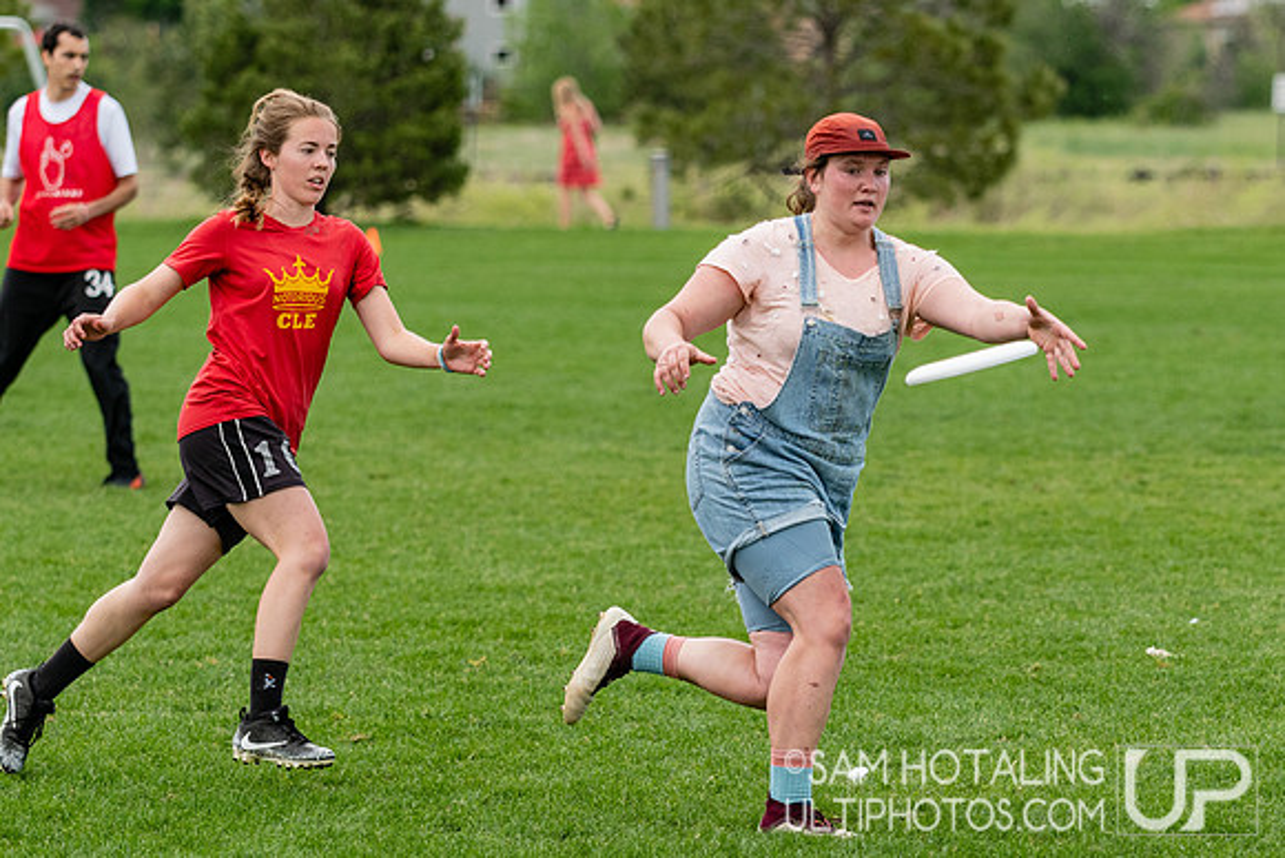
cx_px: 867
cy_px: 399
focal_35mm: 227
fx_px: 8090
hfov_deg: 9.1
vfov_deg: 6.1
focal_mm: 110
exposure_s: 1/2500
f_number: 2.8
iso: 320
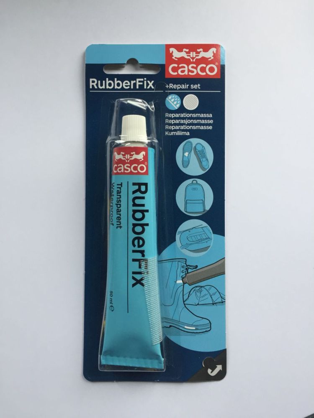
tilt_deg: -86.1
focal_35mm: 29
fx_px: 351
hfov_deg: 48.2
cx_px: 157
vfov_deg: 61.7
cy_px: 209
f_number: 2.2
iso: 40
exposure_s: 1/33
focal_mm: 4.15
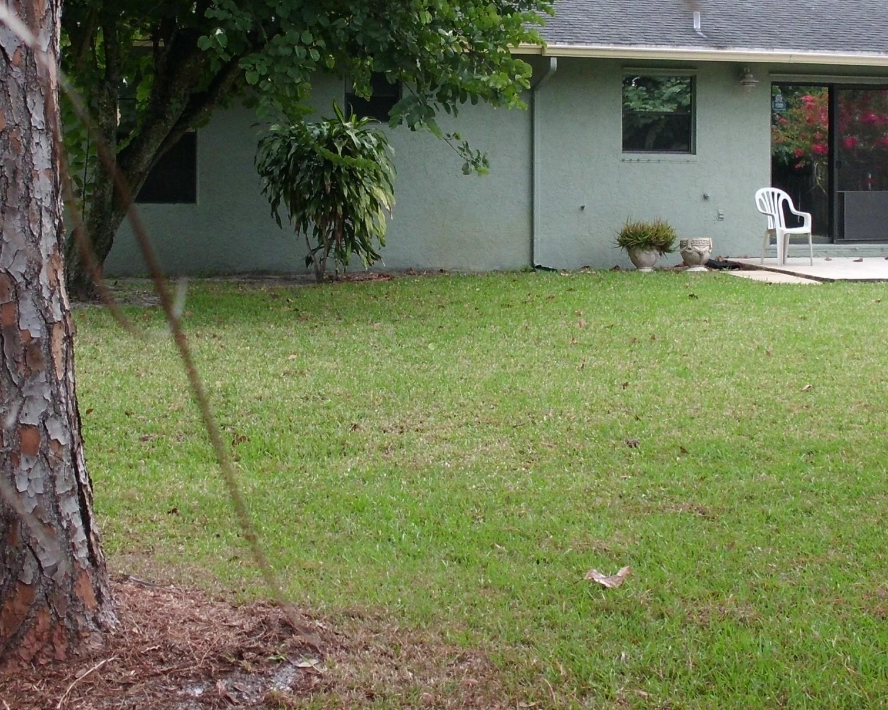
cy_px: 193
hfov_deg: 30.5
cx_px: 429
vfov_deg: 24.4
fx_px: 1630
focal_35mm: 62
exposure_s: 1/320
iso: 100
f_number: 2.9
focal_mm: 6.3
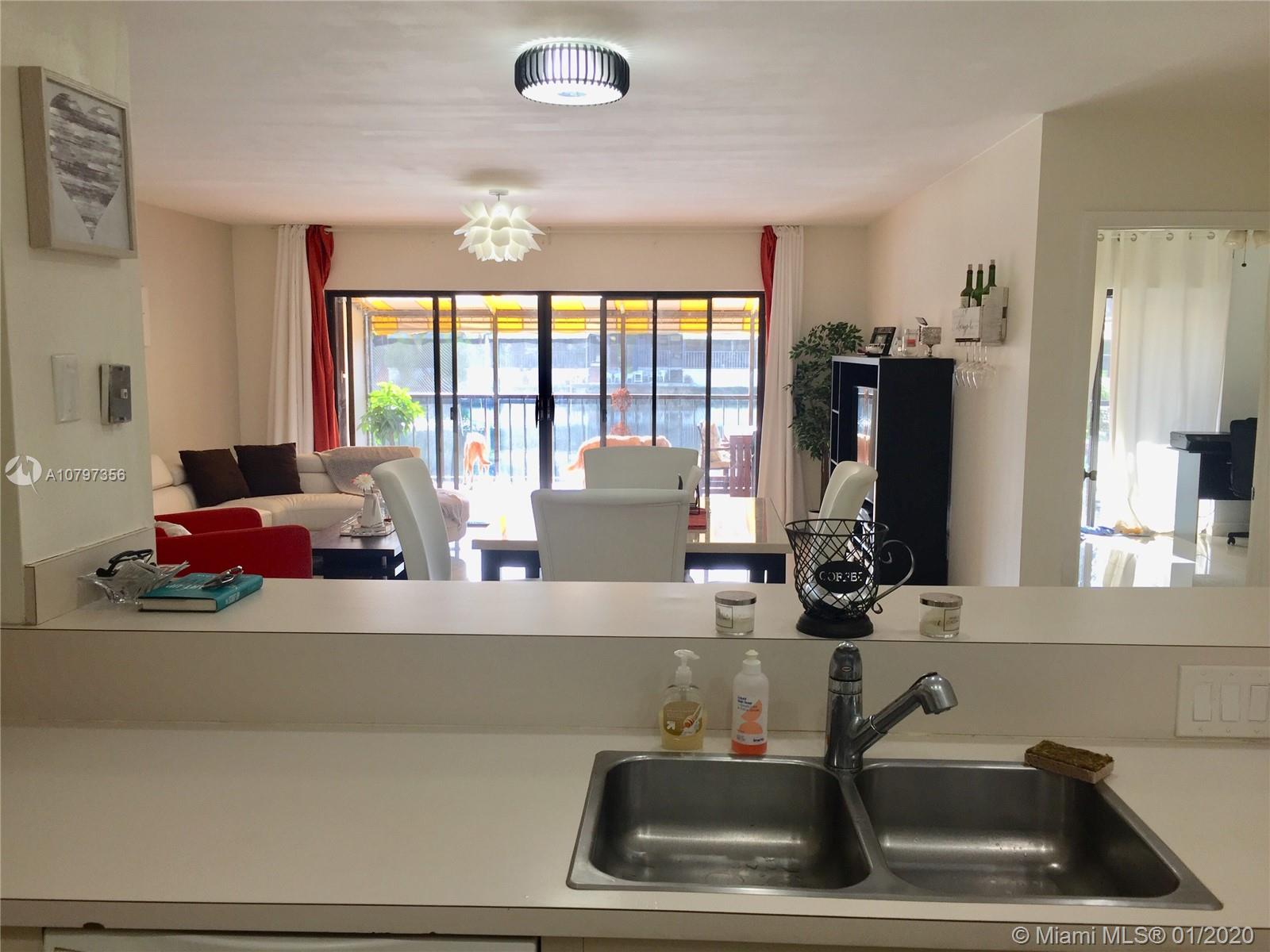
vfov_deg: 48.2
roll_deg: +0.0
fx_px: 1064
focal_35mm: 29
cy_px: 476
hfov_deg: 61.7
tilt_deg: -7.1
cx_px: 635
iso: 32
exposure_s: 1/60
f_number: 2.2
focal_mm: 4.15
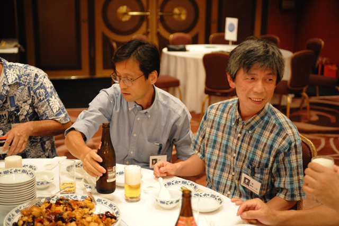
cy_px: 113
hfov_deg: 39.6
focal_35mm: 50
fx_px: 471
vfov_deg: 27.0
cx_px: 170
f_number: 2.8
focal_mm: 50
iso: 5000
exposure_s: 1/125
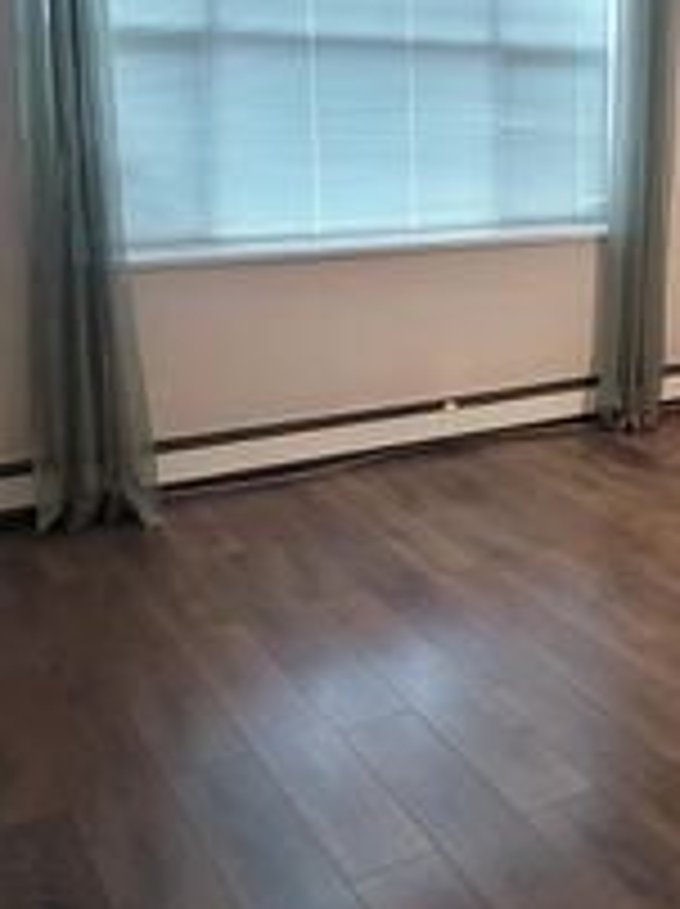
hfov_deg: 30.9
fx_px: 1129
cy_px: 308
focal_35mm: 43
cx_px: 689
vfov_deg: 43.3
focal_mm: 2.2
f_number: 2.2
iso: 320
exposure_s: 1/30
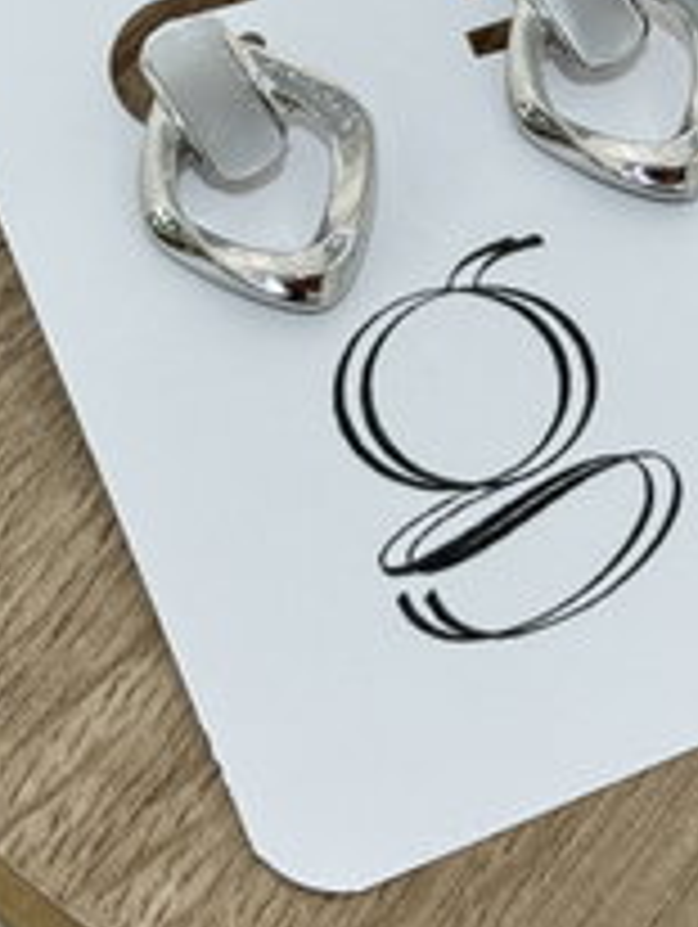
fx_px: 3327
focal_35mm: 124
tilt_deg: -51.8
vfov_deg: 15.6
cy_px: 16
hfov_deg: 11.9
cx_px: 554
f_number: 1.78
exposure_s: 1/50
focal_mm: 6.76
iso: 64
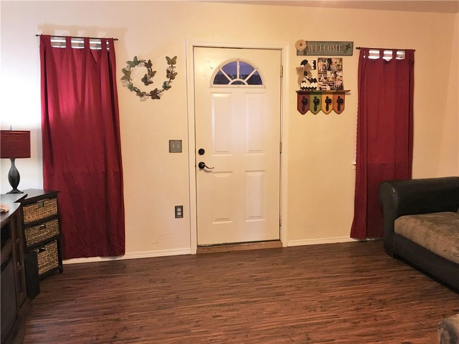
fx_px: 385
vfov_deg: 48.2
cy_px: 172
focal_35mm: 29
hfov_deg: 61.7
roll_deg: -0.2
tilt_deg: -8.1
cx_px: 230
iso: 125
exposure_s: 1/30
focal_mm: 4.15
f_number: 2.2
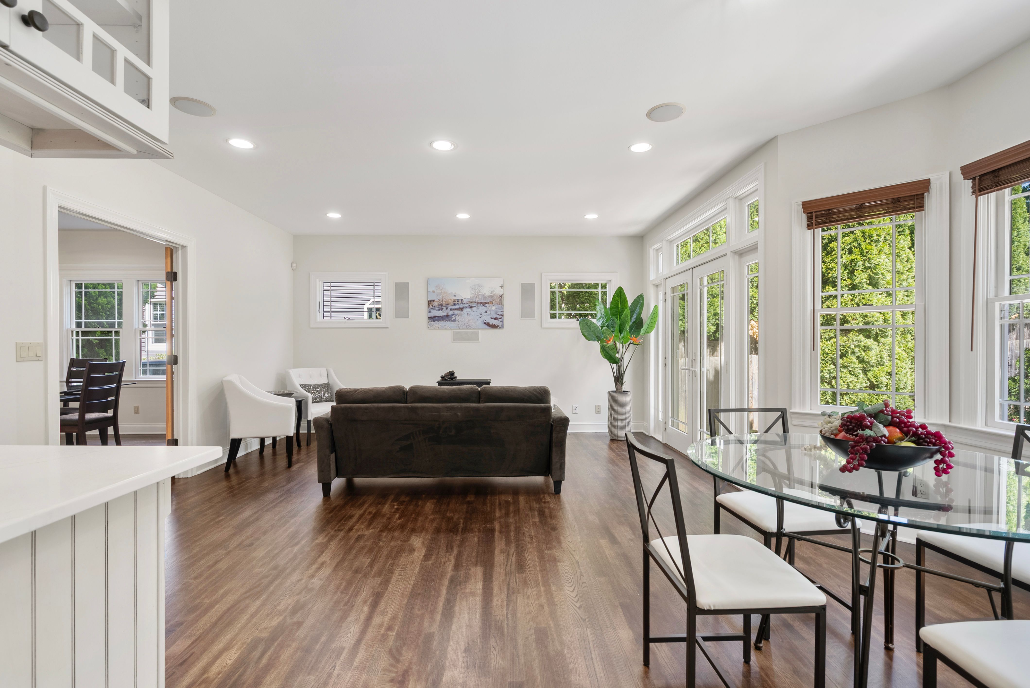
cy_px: 344
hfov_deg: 96.7
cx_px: 515
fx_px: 458
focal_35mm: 16
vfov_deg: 73.8
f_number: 8
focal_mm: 16
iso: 200
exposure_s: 1/5
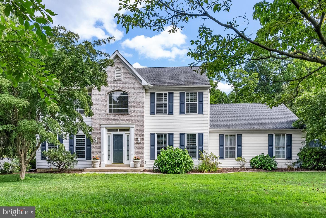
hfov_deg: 76.1
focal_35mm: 23
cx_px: 163
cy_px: 109
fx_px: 208
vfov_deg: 55.1
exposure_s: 1/250
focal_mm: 23
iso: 640
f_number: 11
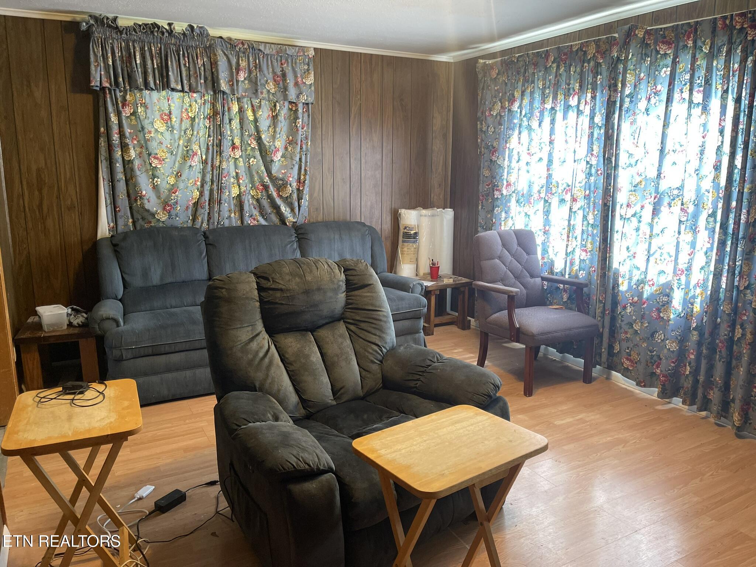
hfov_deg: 69.4
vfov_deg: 54.9
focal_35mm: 25
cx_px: 378
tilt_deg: -12.0
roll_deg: +0.0
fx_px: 546
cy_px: 284
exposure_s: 1/60
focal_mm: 5.1
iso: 160
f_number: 1.6
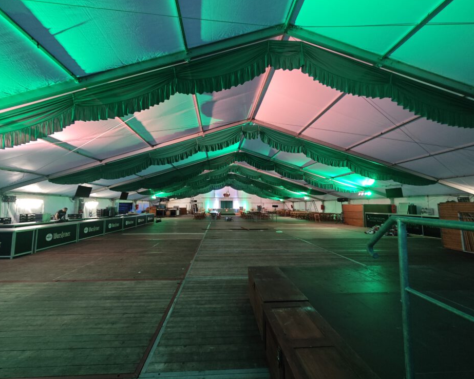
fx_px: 182
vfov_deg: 92.2
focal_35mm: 13
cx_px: 225
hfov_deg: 104.8
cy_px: 190
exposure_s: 1/25
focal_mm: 2.03
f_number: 1.8
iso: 250
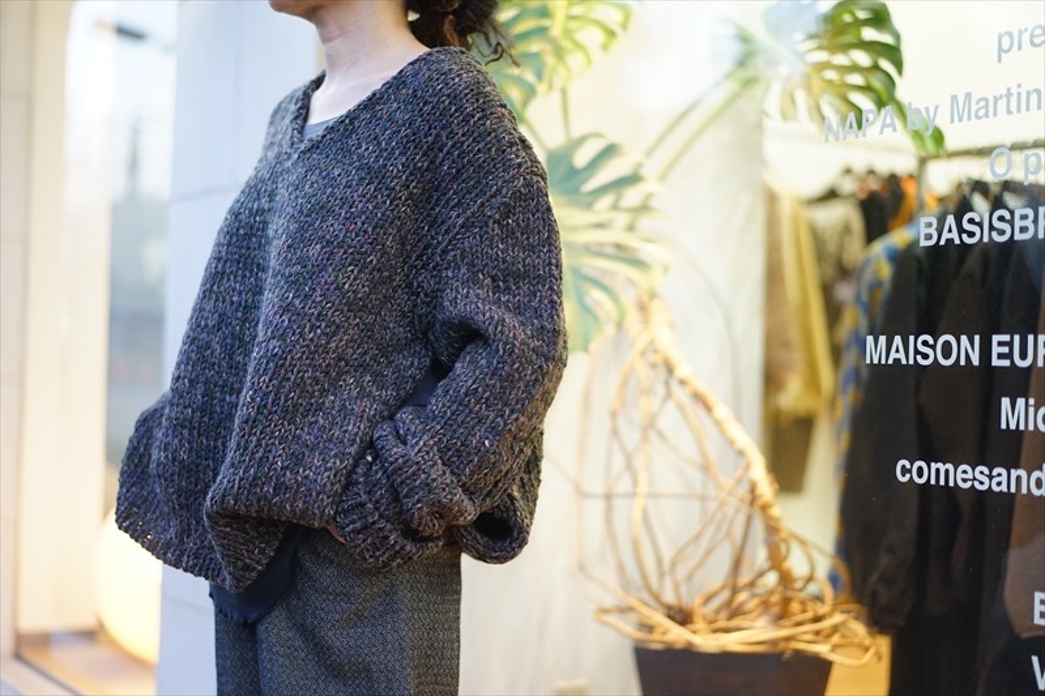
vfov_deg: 24.6
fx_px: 1596
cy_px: 348
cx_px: 522
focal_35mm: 55
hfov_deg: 36.3
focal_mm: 55
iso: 500
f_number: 1.8
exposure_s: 1/60
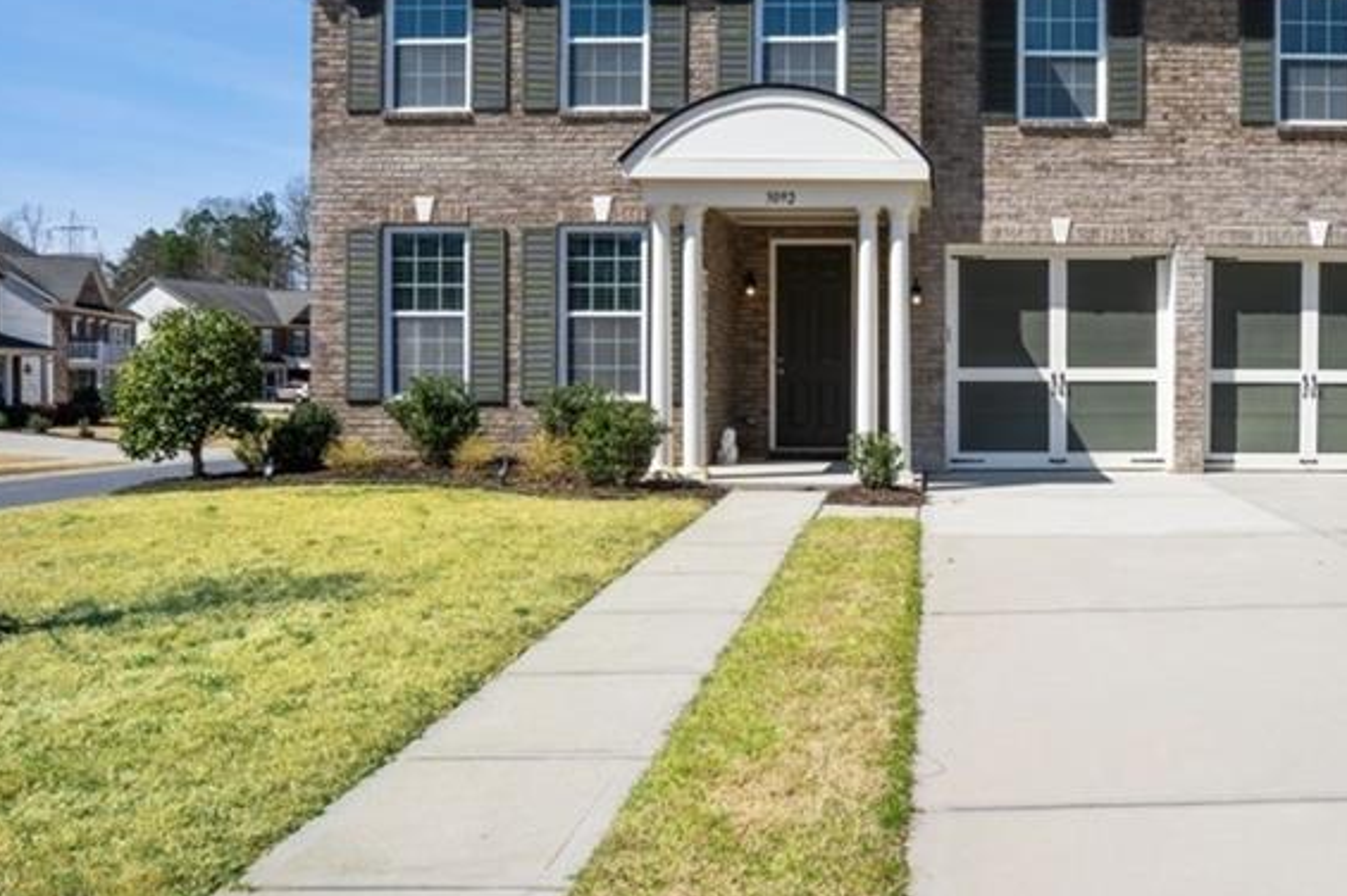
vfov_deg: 44.7
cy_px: 360
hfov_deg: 61.5
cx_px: 937
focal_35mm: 29
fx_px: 1084
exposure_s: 1/100
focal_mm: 16
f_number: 14
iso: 100
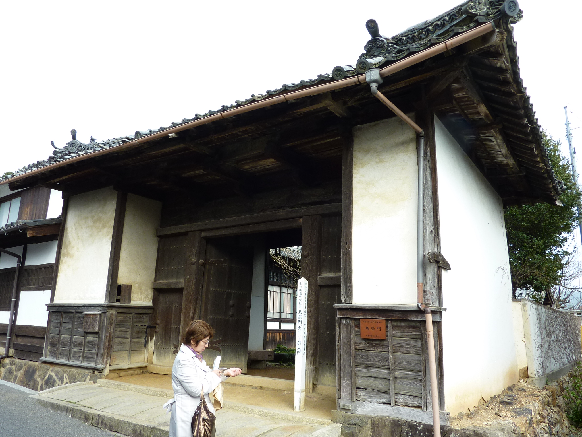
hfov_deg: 69.4
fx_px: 420
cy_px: 218
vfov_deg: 54.9
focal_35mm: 25
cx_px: 291
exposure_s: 1/125
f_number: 4
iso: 80
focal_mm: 4.1
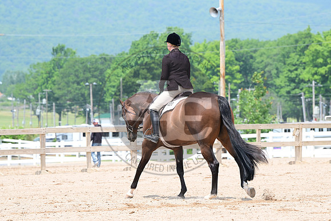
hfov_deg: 10.8
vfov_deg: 7.2
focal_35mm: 190
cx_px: 166
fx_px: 1747
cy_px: 110
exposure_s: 1/1600
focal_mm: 190
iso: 1000
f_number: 7.1
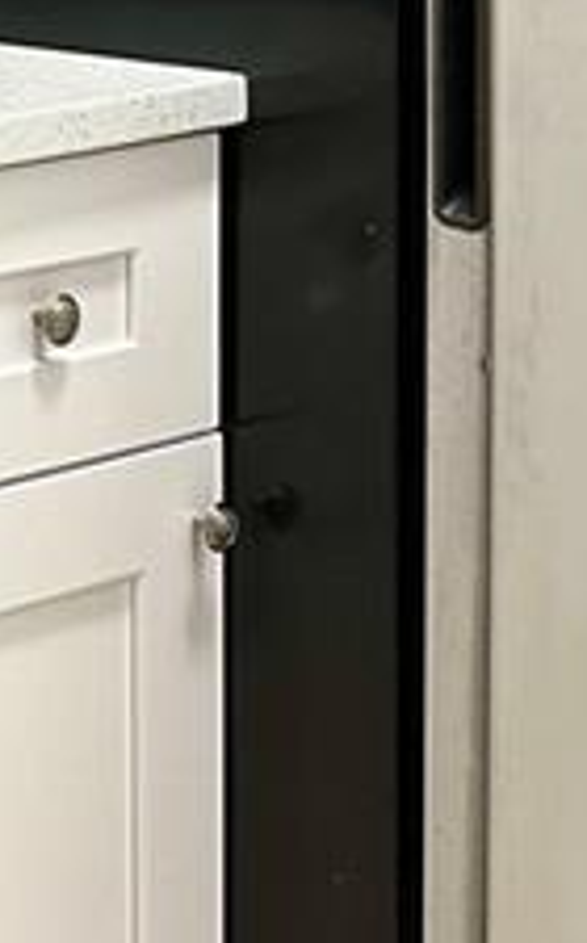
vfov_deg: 17.5
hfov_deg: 9.7
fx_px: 2979
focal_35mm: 116
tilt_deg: -6.6
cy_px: -54
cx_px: -914
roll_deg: +1.5
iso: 320
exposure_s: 1/60
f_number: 1.78
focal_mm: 6.86
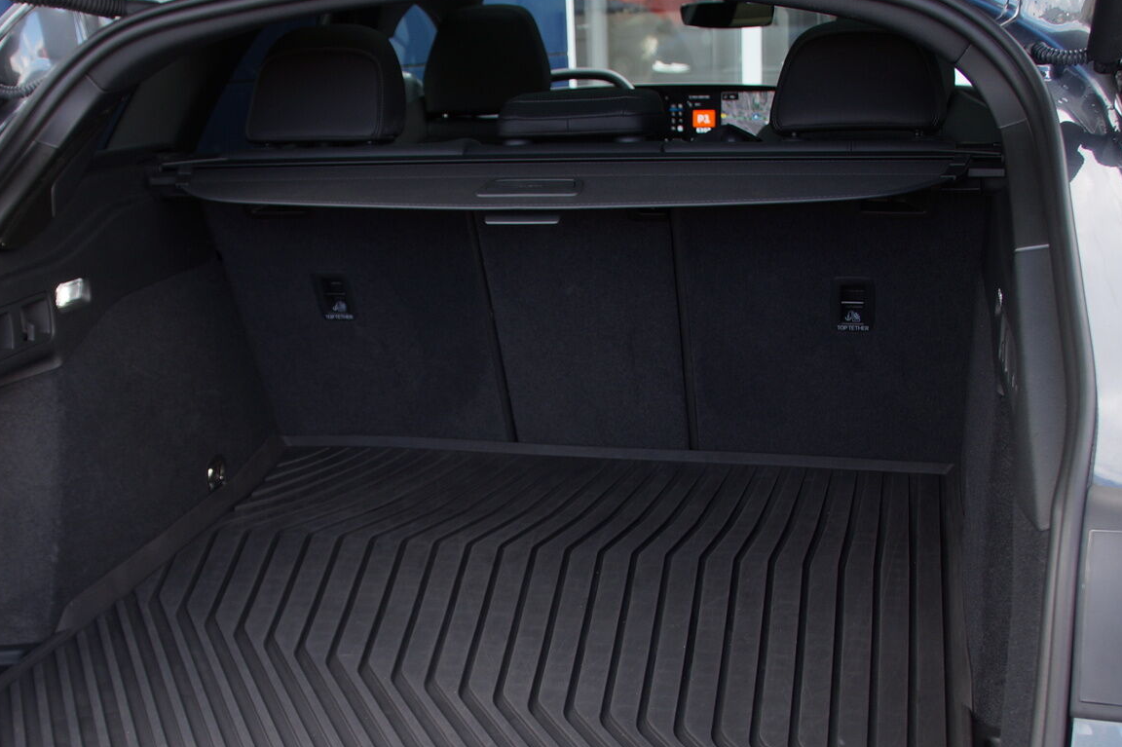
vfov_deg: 29.6
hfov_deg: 43.4
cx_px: 456
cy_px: 514
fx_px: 1402
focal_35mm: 45
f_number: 4.5
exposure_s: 1/80
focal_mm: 18
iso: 100
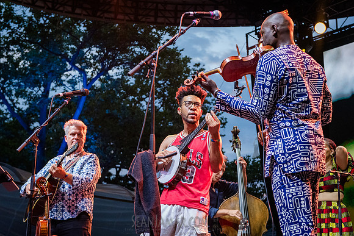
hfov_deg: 31.6
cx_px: 197
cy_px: 130
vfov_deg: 21.4
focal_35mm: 64
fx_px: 626
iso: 4000
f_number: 4
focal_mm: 56
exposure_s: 1/500
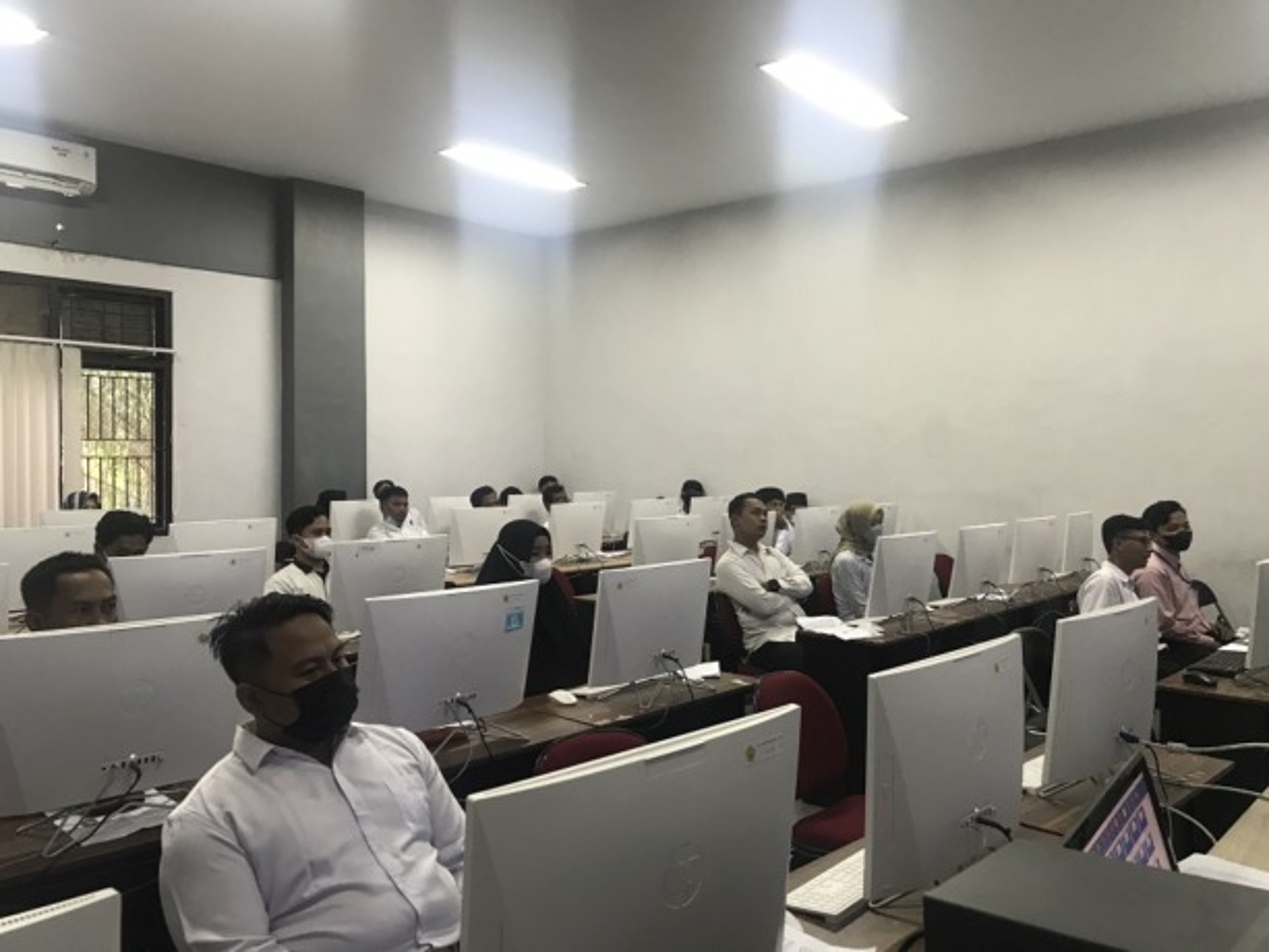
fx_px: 1027
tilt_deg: -2.2
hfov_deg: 63.4
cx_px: 634
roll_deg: +0.2
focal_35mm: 28
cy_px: 476
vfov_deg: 49.8
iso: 40
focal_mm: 3.99
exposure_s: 1/17
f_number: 1.8
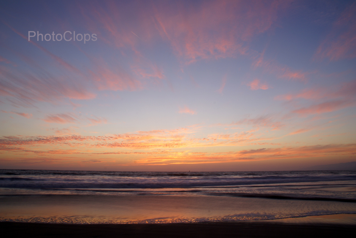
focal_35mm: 27
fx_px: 267
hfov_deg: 67.3
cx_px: 178
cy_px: 119
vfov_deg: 48.0
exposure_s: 1/1.67
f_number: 22
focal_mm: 18
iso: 100
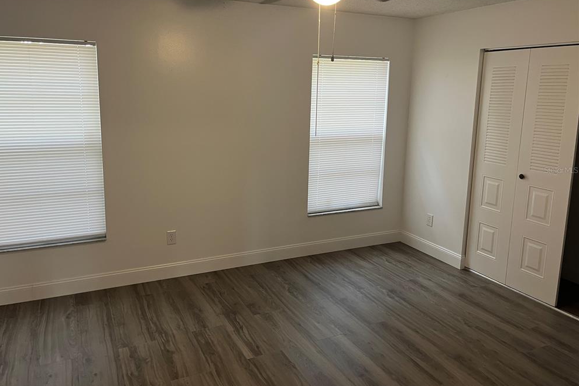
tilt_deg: -11.4
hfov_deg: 65.5
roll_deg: -0.9
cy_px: 170
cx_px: 280
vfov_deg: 46.3
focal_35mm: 28
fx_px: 450
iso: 160
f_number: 1.6
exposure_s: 1/60
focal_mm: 5.1
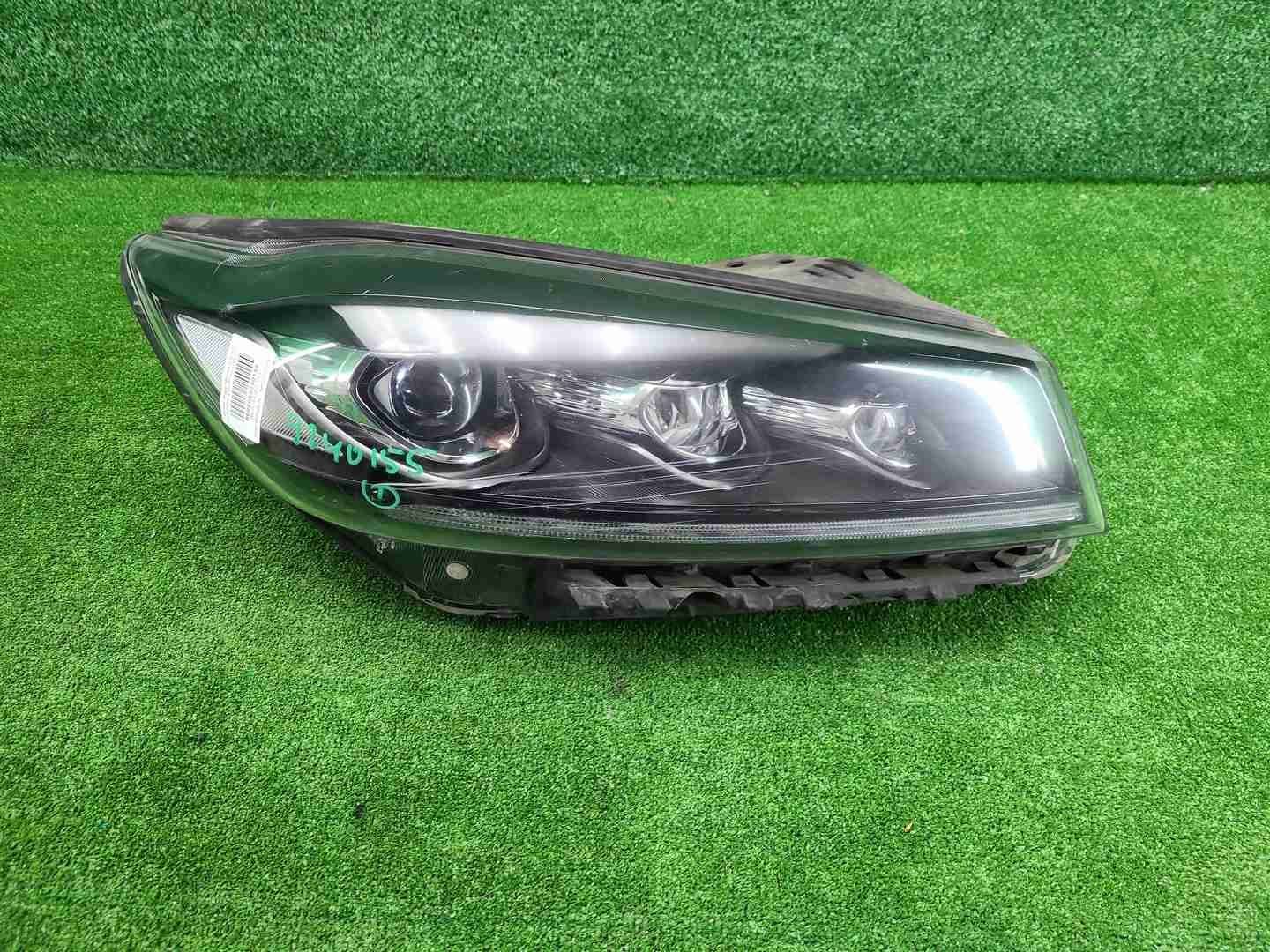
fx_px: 954
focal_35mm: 26
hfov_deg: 67.3
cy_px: 476
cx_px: 635
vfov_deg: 53.1
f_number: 1.8
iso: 229
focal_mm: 5.4
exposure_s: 1/50
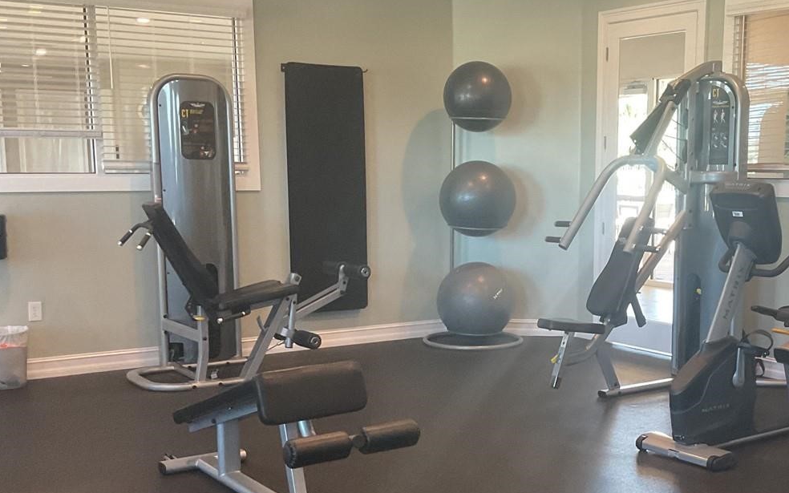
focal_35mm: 50
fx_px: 1075
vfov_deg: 25.6
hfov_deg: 39.8
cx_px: 533
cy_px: 345
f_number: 1.8
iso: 160
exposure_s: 1/60
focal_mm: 3
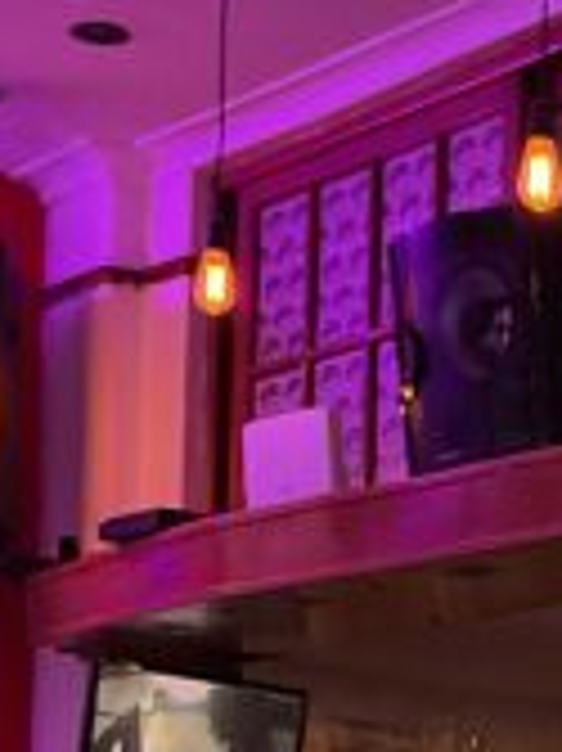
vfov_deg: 13.7
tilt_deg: +2.5
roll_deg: -0.2
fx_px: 3013
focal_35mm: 139
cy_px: 968
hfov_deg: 10.0
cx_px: 1052
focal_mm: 3
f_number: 1.8
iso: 80
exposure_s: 1/60
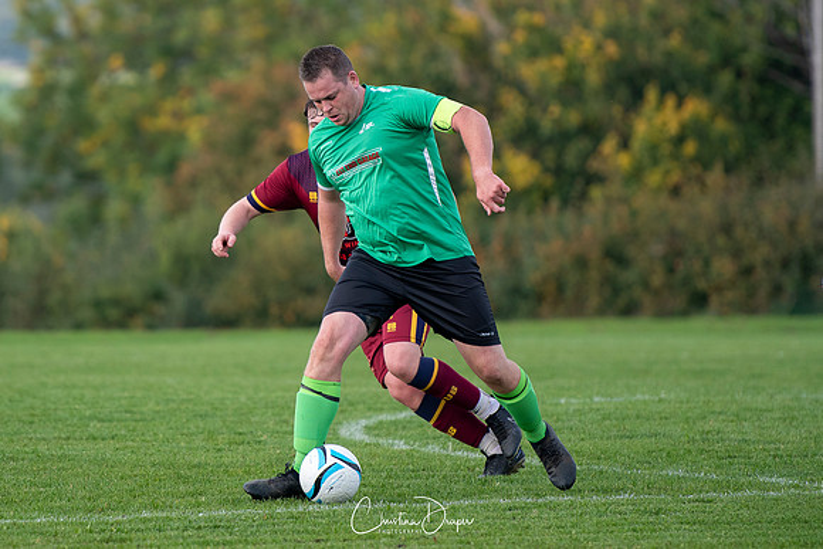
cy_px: 184
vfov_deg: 3.4
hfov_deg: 5.2
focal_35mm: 399
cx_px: 276
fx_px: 9125
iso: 320
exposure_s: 1/1600
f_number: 2.8
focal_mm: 200
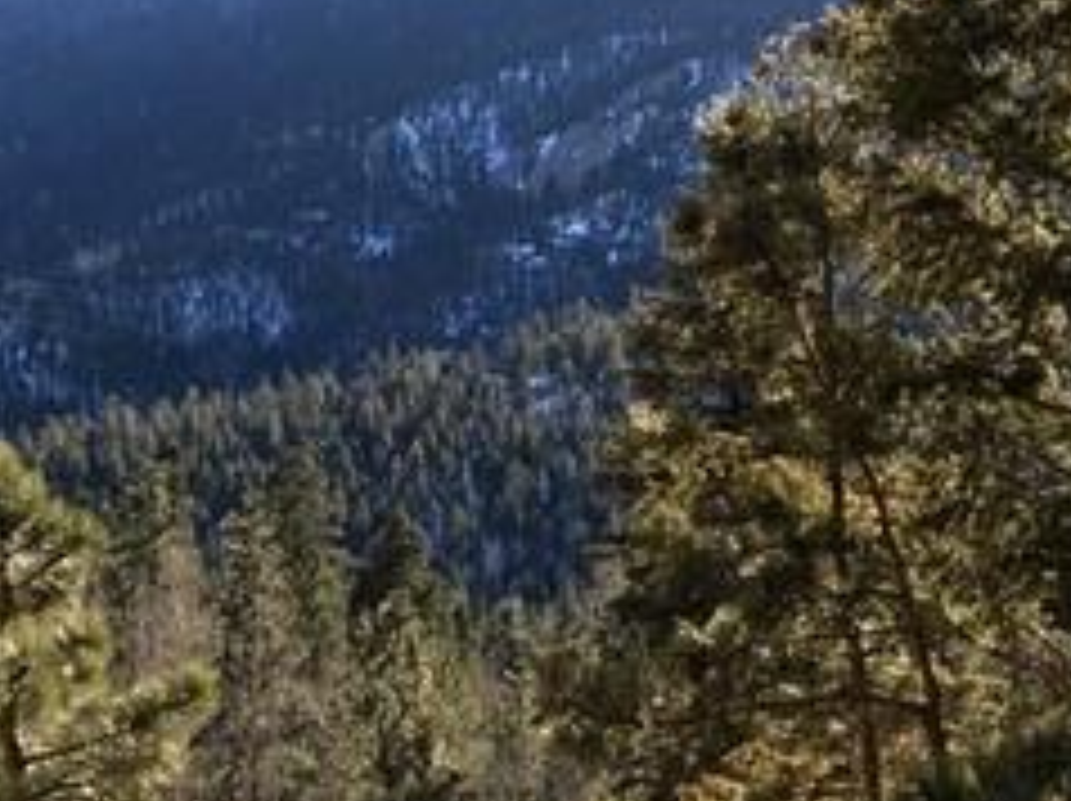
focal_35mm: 78
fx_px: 2411
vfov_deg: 18.8
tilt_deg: -5.6
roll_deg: -0.8
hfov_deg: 25.0
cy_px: 585
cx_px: 464
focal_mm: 4.15
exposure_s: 1/481
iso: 25
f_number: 2.2
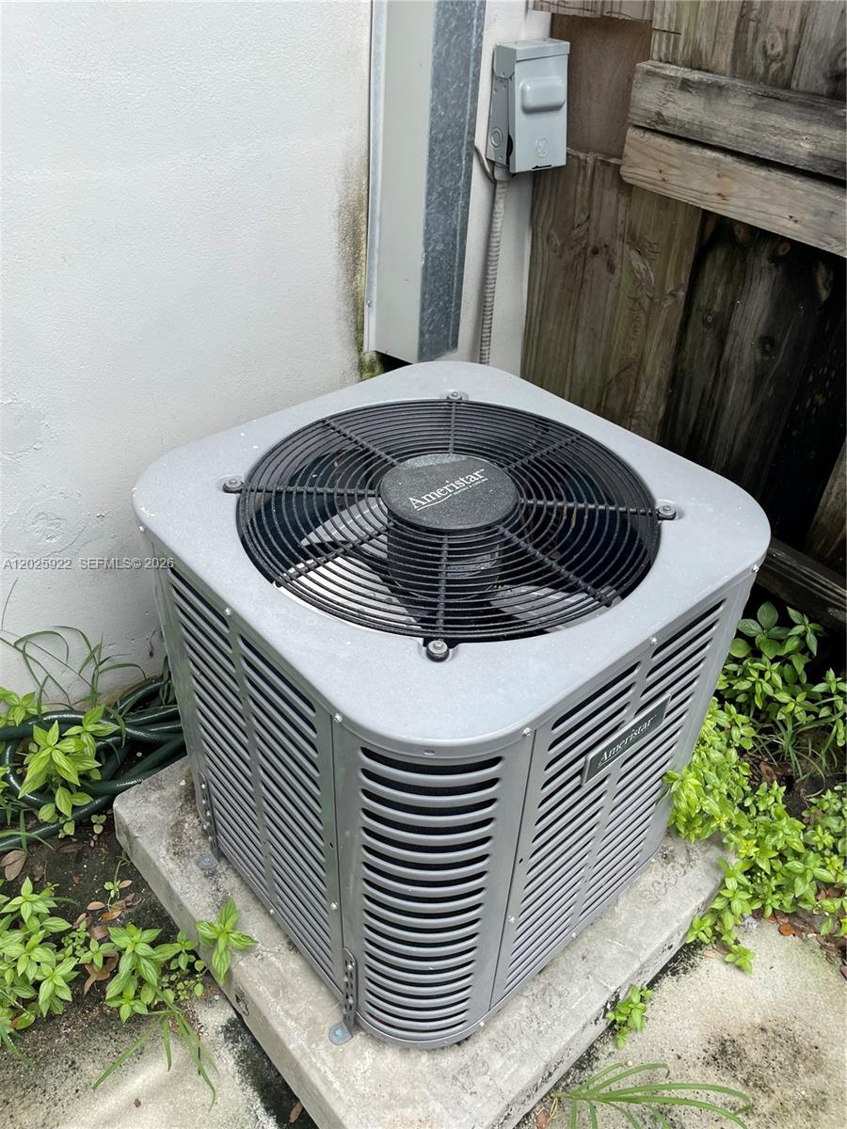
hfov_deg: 53.1
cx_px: 424
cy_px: 564
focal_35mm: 26
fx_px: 848
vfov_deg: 67.3
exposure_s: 1/764
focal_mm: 4.2
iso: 32
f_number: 1.6
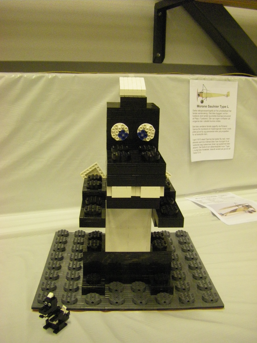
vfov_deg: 47.9
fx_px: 386
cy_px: 176
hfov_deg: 36.8
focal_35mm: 39
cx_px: 126
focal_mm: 6.3
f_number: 3.5
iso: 800
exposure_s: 1/50
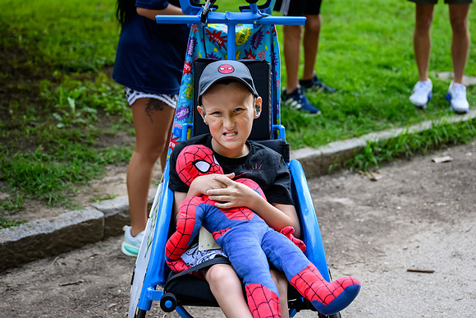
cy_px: 187
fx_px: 861
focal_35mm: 65
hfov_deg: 30.9
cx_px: 245
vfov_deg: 20.9
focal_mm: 46
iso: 1100
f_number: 2.8
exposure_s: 1/400
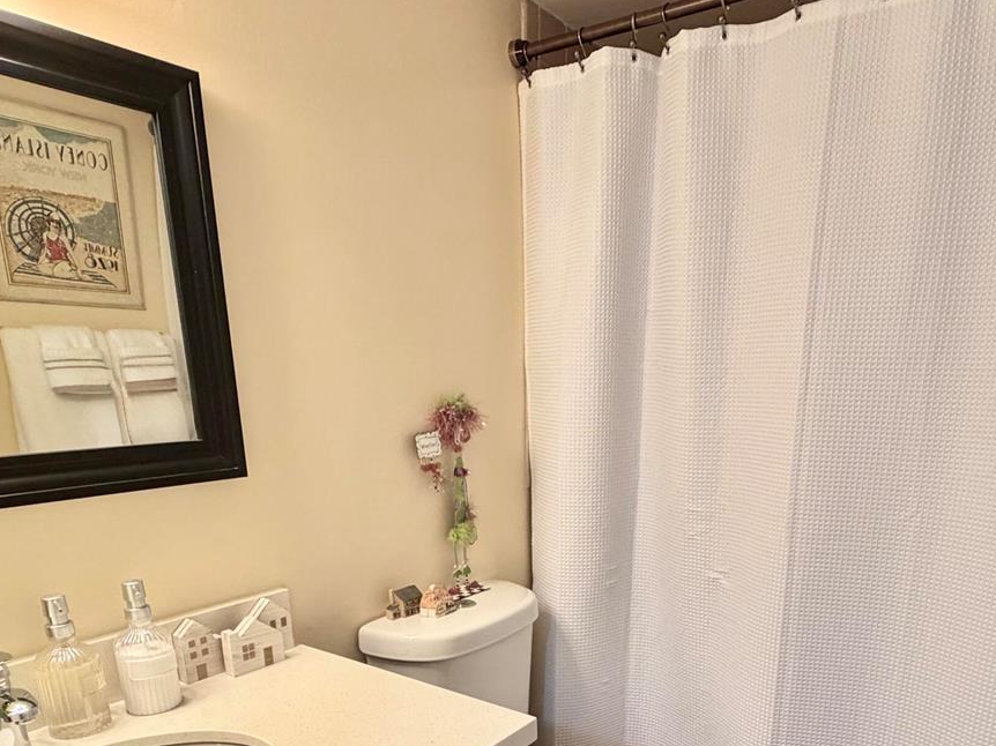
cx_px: 582
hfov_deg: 66.9
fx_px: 748
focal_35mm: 26
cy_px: 597
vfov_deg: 49.9
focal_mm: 2.22
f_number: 2.2
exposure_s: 1/120
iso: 250
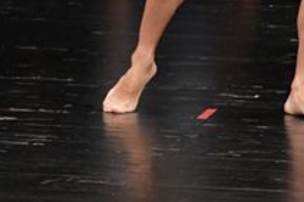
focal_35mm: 985
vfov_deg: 1.4
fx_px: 8311
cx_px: 186
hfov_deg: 2.1
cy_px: -136
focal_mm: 180
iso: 3200
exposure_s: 1/400
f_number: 5.6
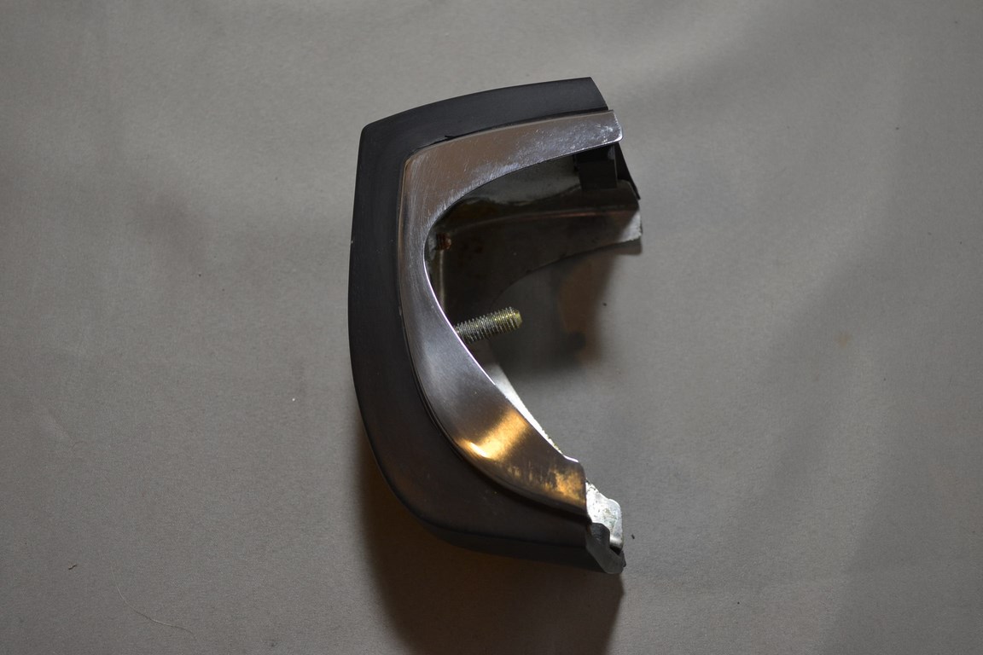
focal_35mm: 42
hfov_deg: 46.4
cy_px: 328
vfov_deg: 31.9
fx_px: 1147
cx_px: 492
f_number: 4.5
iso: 400
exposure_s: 1/50
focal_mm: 28
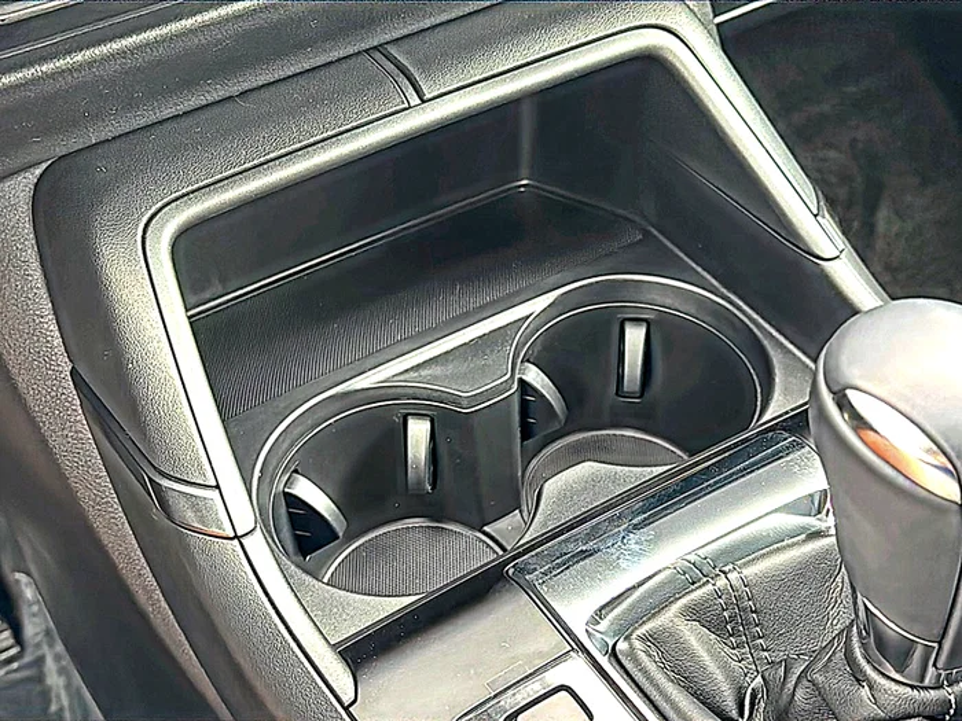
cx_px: 481
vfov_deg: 32.9
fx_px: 1223
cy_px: 360
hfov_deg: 42.9
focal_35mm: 44
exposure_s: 1/150
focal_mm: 6.86
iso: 200
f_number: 1.78
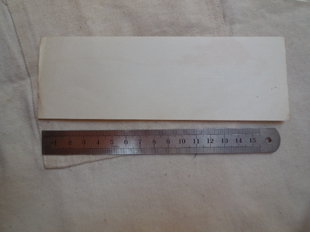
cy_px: 116
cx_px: 155
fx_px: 224
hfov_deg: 69.4
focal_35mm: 25
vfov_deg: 54.9
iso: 160
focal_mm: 4.5
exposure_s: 1/250
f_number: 3.1
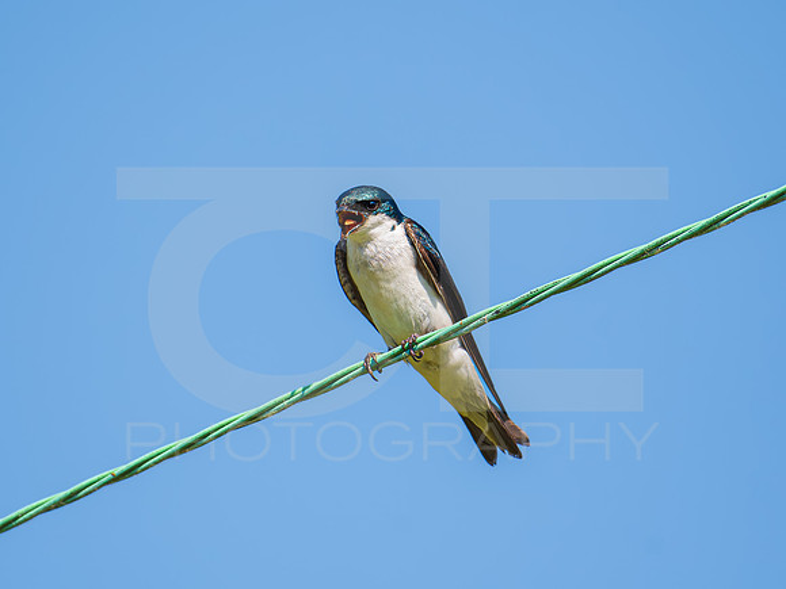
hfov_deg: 1.8
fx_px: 24382
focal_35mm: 1074
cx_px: 388
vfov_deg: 1.4
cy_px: 228
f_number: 5.6
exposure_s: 1/1600
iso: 500
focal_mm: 500
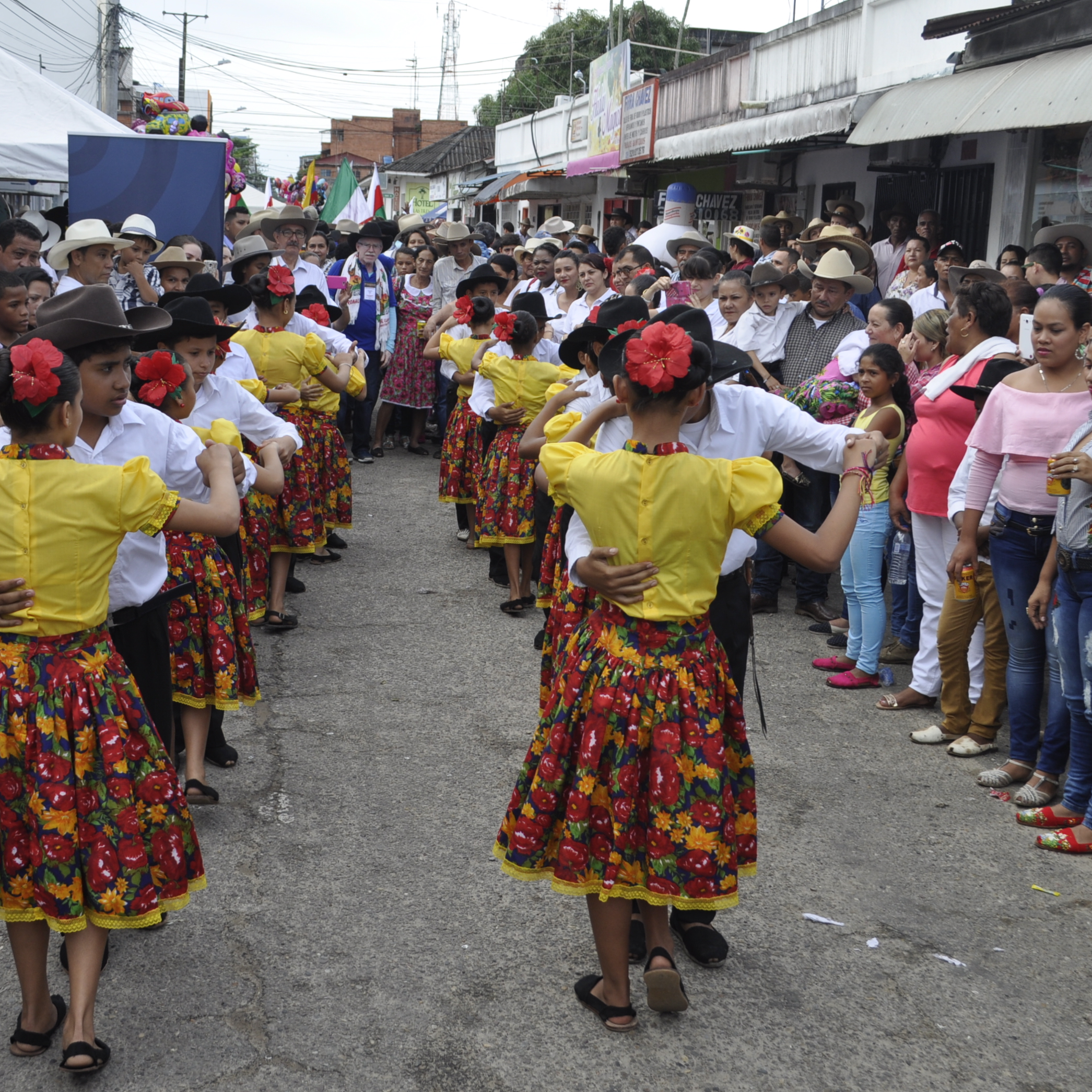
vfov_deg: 36.1
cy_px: 551
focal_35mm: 47
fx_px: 1677
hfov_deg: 36.0
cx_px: 477
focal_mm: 24
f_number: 7.1
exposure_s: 1/200
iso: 200
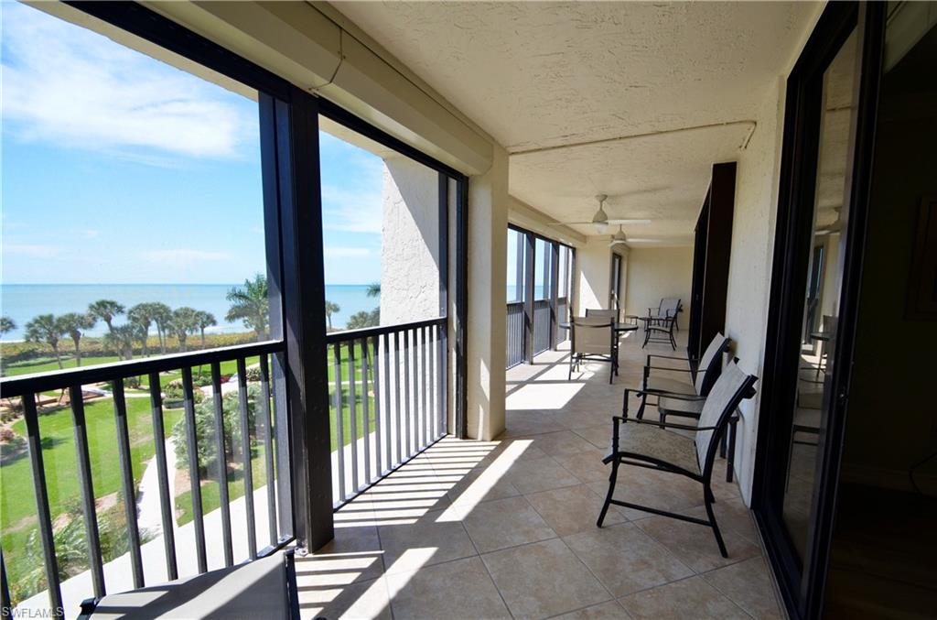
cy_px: 310
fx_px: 389
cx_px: 468
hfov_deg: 100.5
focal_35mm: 15
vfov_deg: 77.0
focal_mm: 10
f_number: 9
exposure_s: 1/320
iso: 400
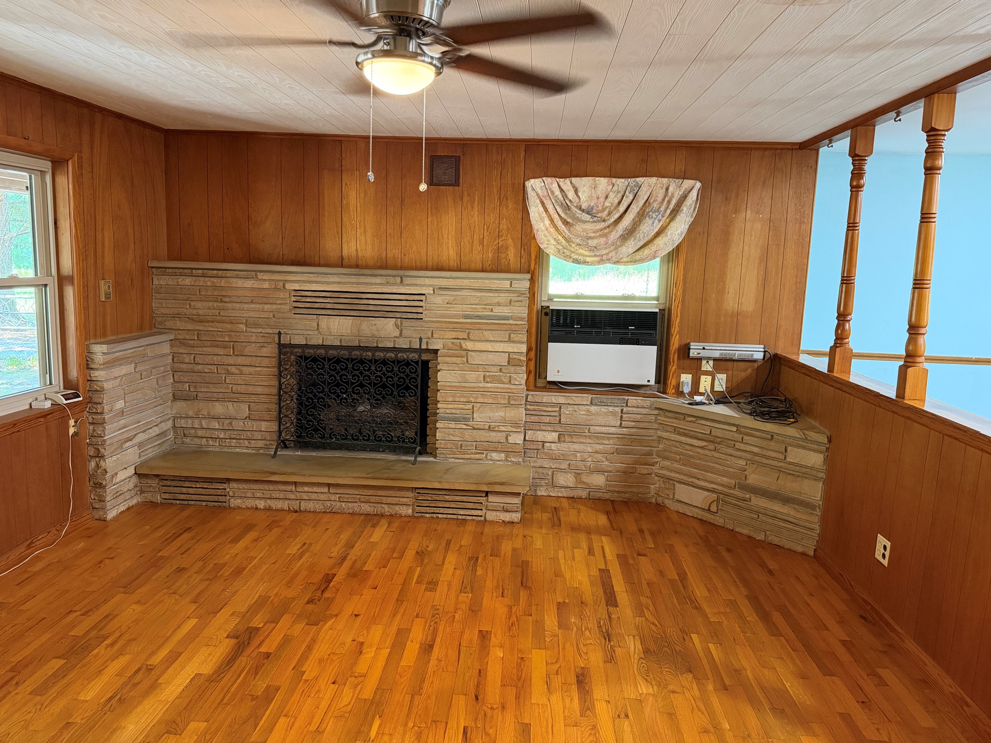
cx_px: 483
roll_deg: -1.2
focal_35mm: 25
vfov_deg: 54.9
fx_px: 716
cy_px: 358
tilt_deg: -8.2
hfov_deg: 69.4
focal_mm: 6.76
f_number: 1.78
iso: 640
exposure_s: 1/60
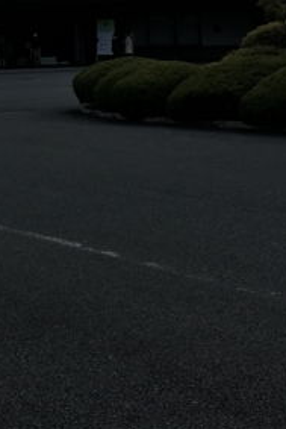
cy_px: -49
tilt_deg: +6.2
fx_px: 1297
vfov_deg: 18.0
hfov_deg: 12.4
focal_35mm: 109
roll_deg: +3.8
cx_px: -8
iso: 25
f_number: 2.2
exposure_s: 1/2481
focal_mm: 4.15
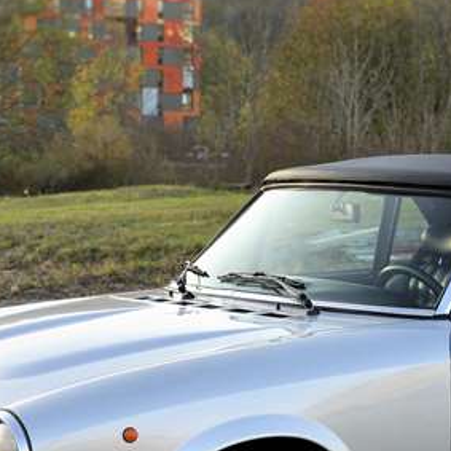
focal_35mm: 115
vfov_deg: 15.1
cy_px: 363
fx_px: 1695
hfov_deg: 15.1
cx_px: 316
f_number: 5.6
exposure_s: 1/125
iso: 200
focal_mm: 40
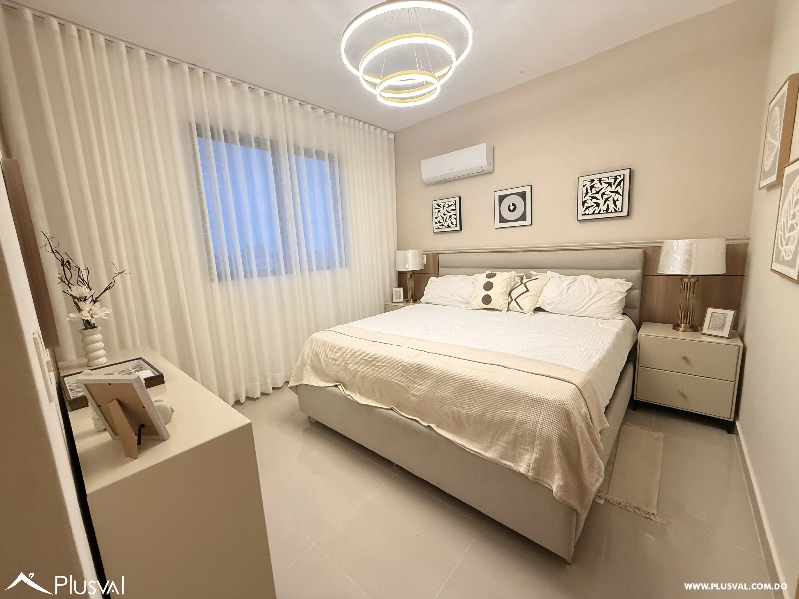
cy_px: 300
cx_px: 400
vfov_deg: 85.7
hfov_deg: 102.1
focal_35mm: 14
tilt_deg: -9.8
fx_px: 323
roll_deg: +2.8
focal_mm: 2.22
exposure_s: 1/120
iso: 320
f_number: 2.2
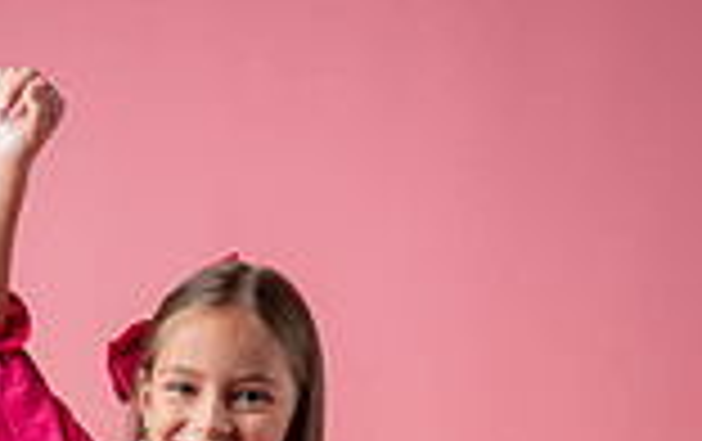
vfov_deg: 8.7
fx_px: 2701
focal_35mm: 141
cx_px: 86
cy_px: 936
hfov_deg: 14.7
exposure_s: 1/160
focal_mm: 48
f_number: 4.5
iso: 64
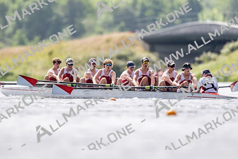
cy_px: 80
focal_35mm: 900
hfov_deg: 2.3
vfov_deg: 1.5
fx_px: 5946
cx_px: 119
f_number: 4
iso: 160
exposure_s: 1/2500
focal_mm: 600
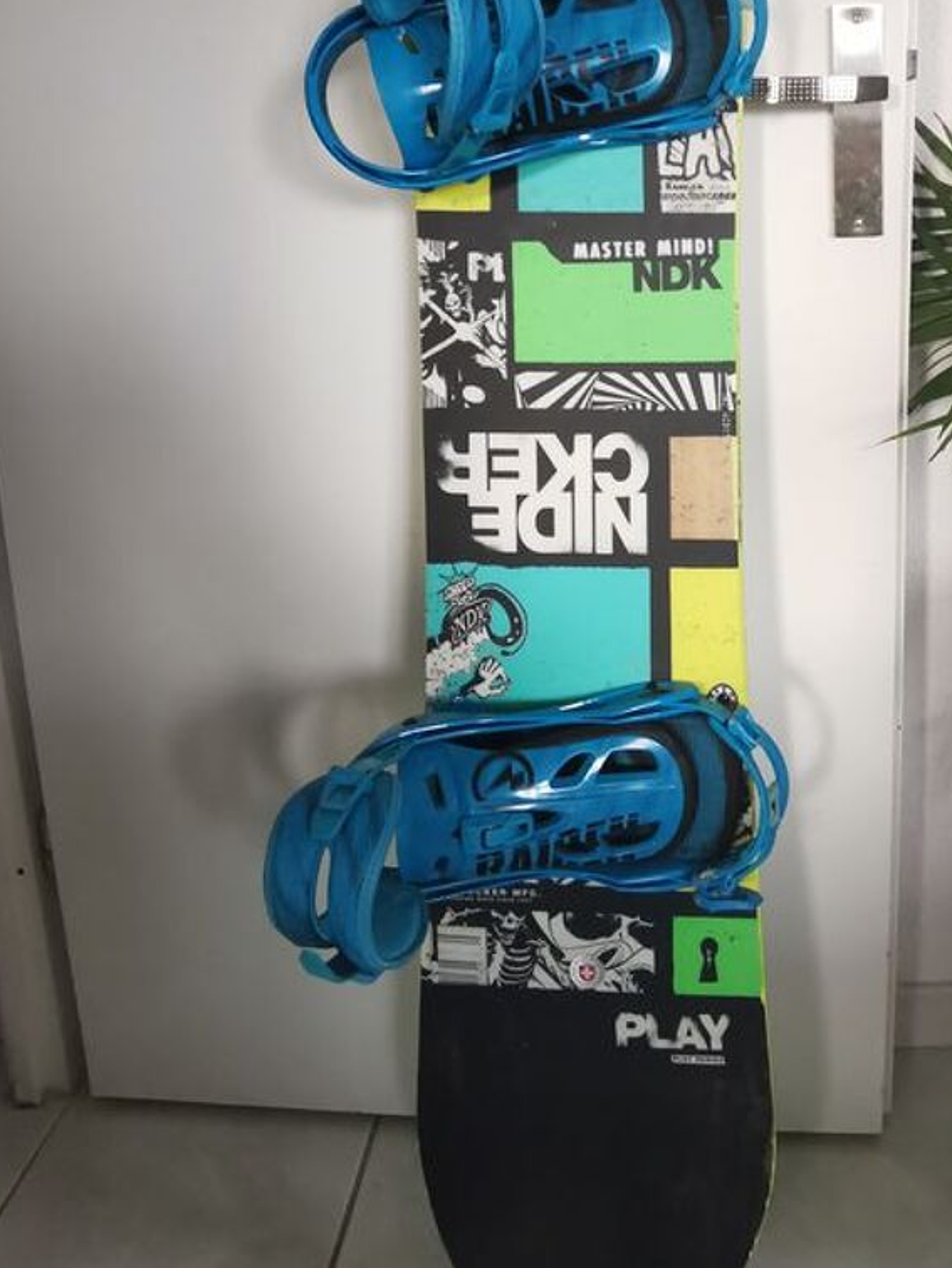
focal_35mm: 30
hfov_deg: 45.6
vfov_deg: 57.2
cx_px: 687
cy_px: 332
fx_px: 1099
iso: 500
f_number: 2.2
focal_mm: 2.26
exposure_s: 1/25
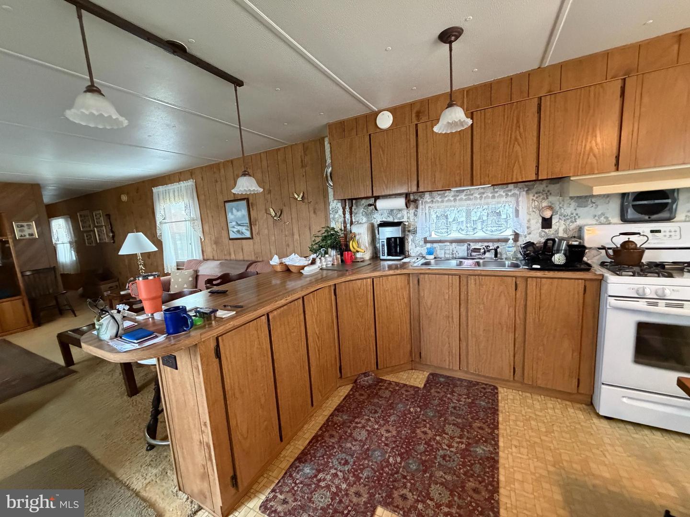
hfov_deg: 102.1
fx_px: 279
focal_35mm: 14
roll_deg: +4.4
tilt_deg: -6.3
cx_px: 345
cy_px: 258
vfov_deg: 85.7
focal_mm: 2.22
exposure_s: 1/60
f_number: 2.2
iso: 640
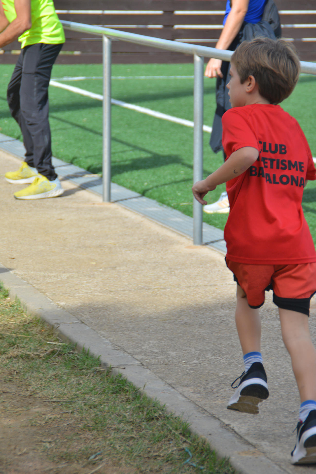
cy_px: 246
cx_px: 162
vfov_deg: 10.9
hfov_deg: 7.3
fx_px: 2488
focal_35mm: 189
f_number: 6.3
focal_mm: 120
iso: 200
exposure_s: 1/640
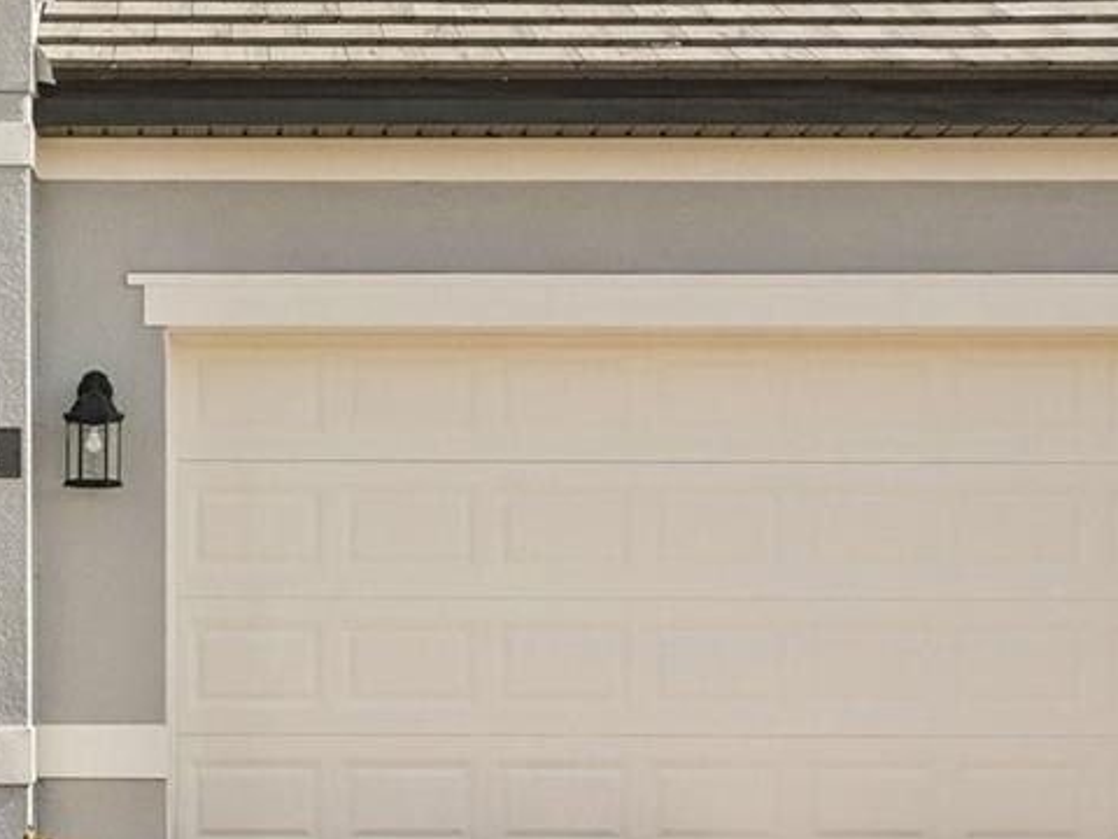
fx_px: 3004
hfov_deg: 20.8
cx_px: 172
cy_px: 482
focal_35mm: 93
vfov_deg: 15.9
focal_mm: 29
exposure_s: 1/1000
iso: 400
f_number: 8
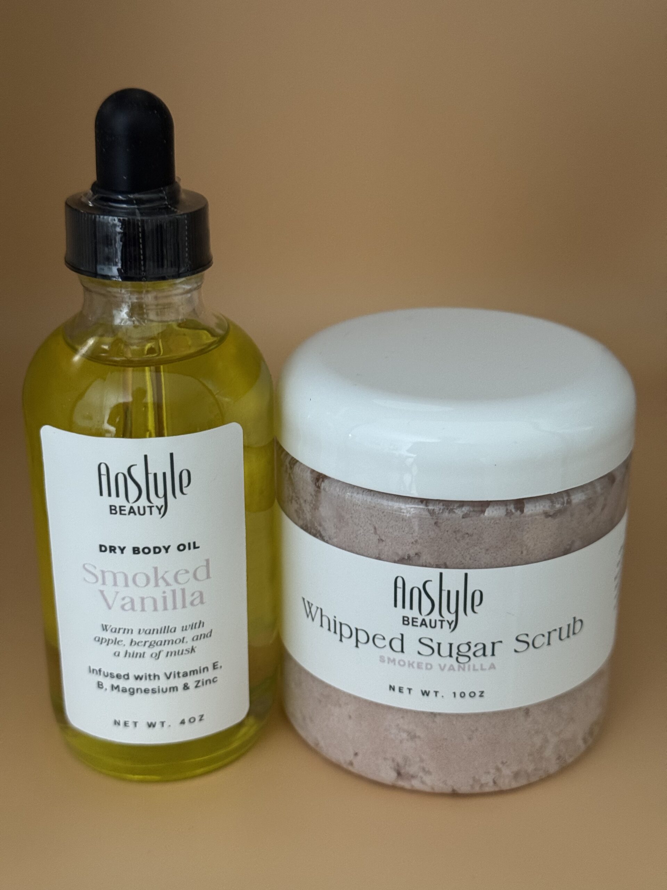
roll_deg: +1.4
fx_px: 1233
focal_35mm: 48
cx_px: 334
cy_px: 445
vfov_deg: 39.7
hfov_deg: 30.3
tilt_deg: -24.3
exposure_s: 1/40
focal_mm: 6.76
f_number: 1.78
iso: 320
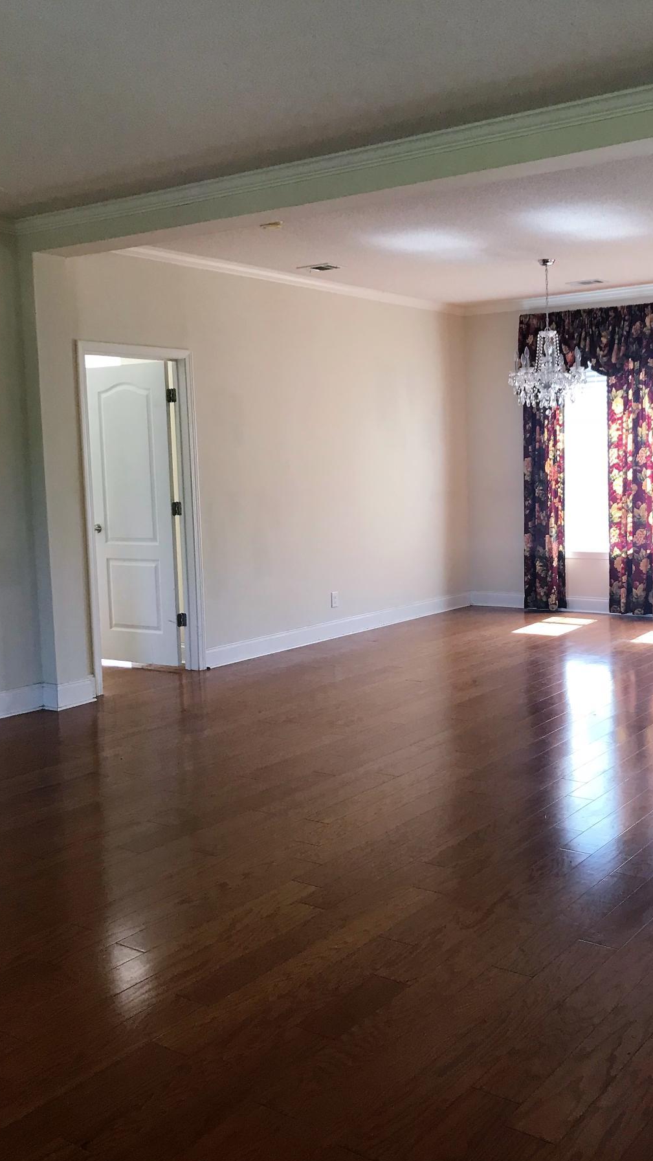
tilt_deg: -4.9
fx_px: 1047
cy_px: 574
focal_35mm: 34
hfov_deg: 34.1
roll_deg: +0.8
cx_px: 476
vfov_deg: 58.0
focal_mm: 3.99
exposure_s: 1/30
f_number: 1.8
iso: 32
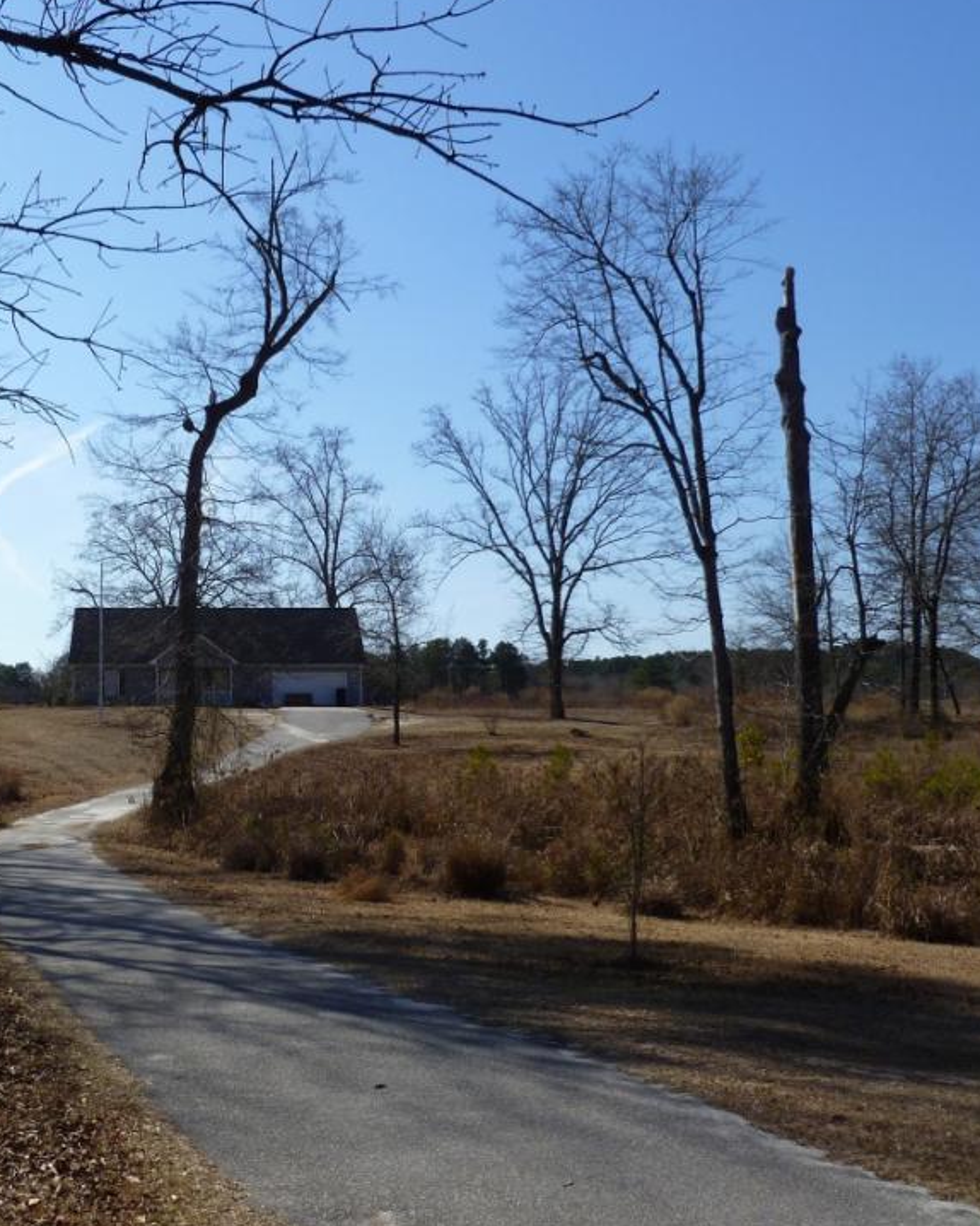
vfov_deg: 46.8
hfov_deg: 37.2
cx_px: 234
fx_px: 1415
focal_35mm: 39
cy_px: 632
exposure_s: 1/1000
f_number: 3.3
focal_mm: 5
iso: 80
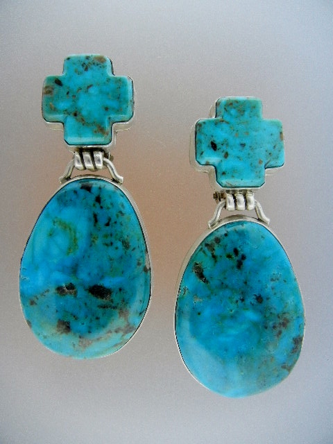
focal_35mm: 30
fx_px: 385
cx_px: 166
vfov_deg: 60.0
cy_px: 222
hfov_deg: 46.8
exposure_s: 1/17.6
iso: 400
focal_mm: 5.4
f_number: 3.5
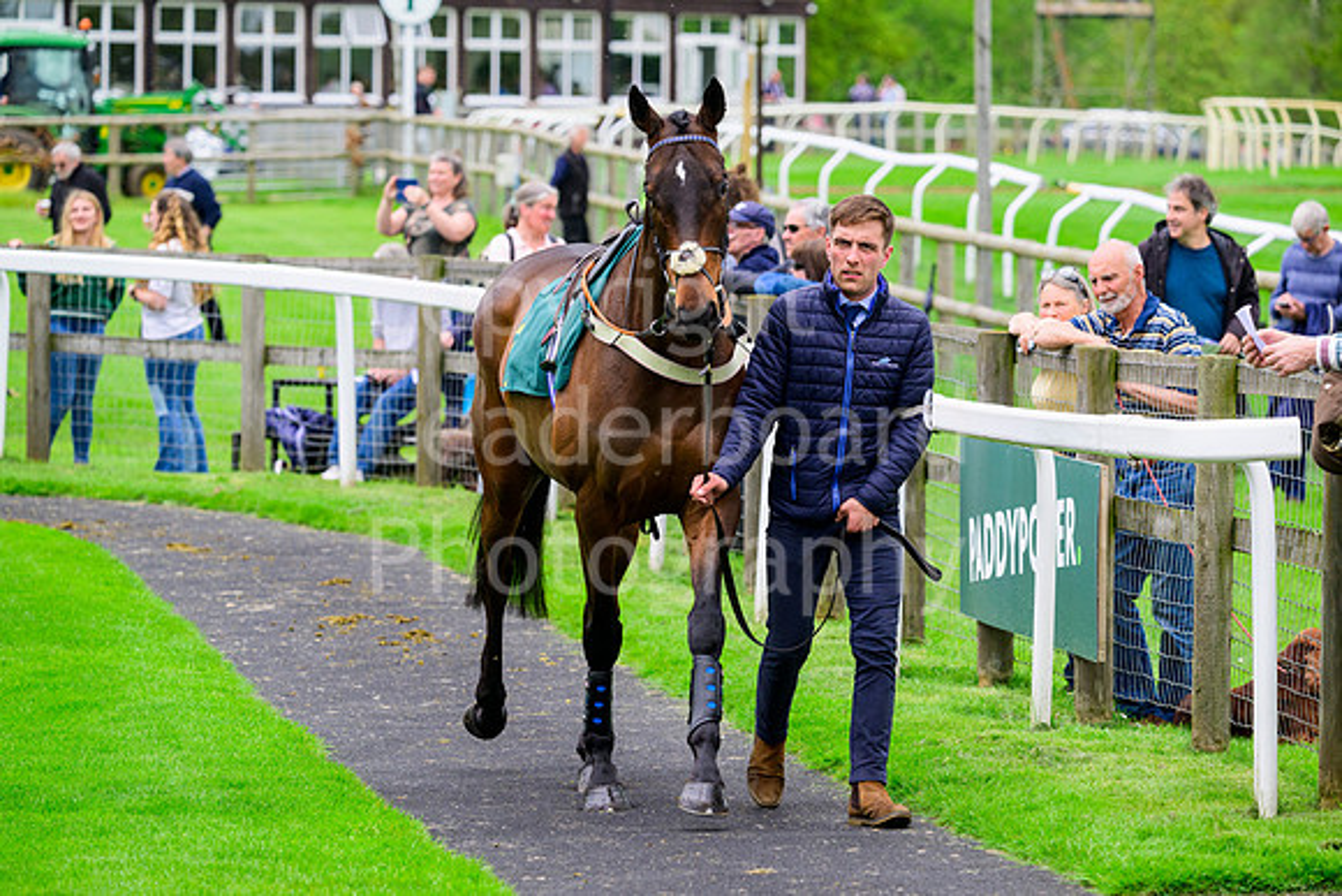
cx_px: 671
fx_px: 7830
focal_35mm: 210
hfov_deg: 9.8
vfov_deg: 6.5
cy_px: 448
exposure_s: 1/1250
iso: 1000
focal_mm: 210
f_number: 6.3
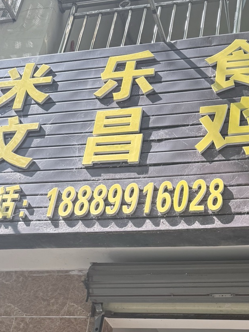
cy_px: 292
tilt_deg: +26.3
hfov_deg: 24.9
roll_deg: -7.0
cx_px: 190
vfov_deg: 31.8
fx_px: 556
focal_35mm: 58
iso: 80
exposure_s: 1/979
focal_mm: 6.76
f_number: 1.78
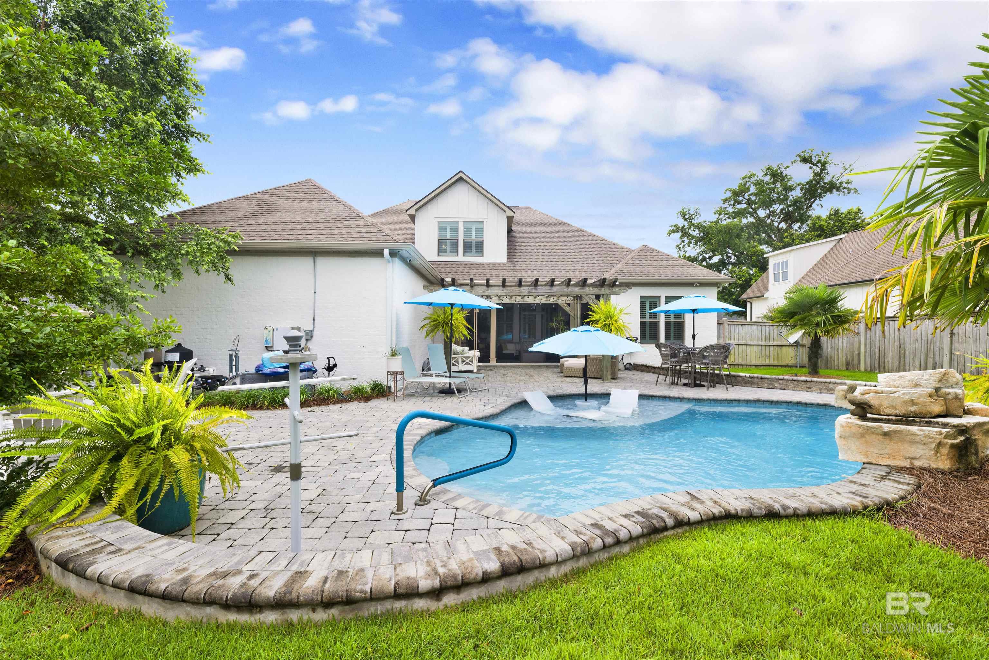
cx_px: 494
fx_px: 412
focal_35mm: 15
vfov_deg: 77.3
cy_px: 330
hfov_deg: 100.4
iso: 400
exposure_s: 1/160
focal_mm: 15
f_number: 11
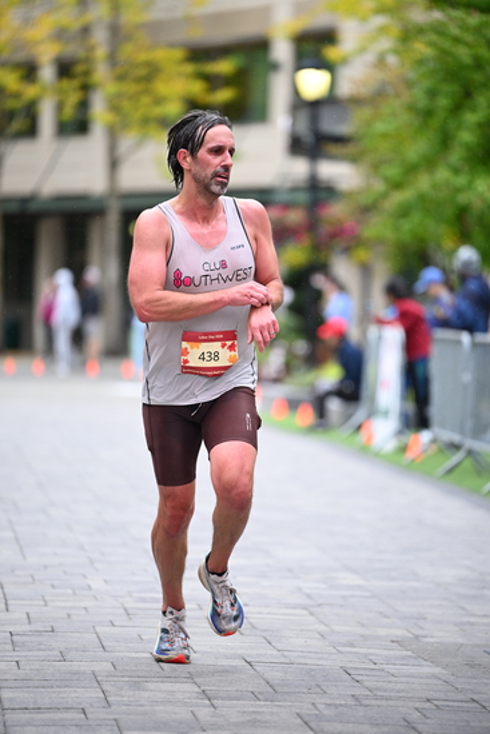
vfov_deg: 10.8
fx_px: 3876
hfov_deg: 7.2
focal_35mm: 190
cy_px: 367
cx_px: 245
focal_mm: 190
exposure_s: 1/1600
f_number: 2.8
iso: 1250
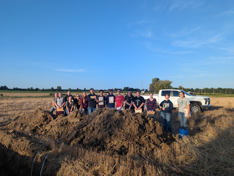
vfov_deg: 56.9
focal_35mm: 24
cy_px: 88
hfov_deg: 71.5
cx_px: 117
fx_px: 162
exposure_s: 1/1258
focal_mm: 6.81
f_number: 1.85
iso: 43
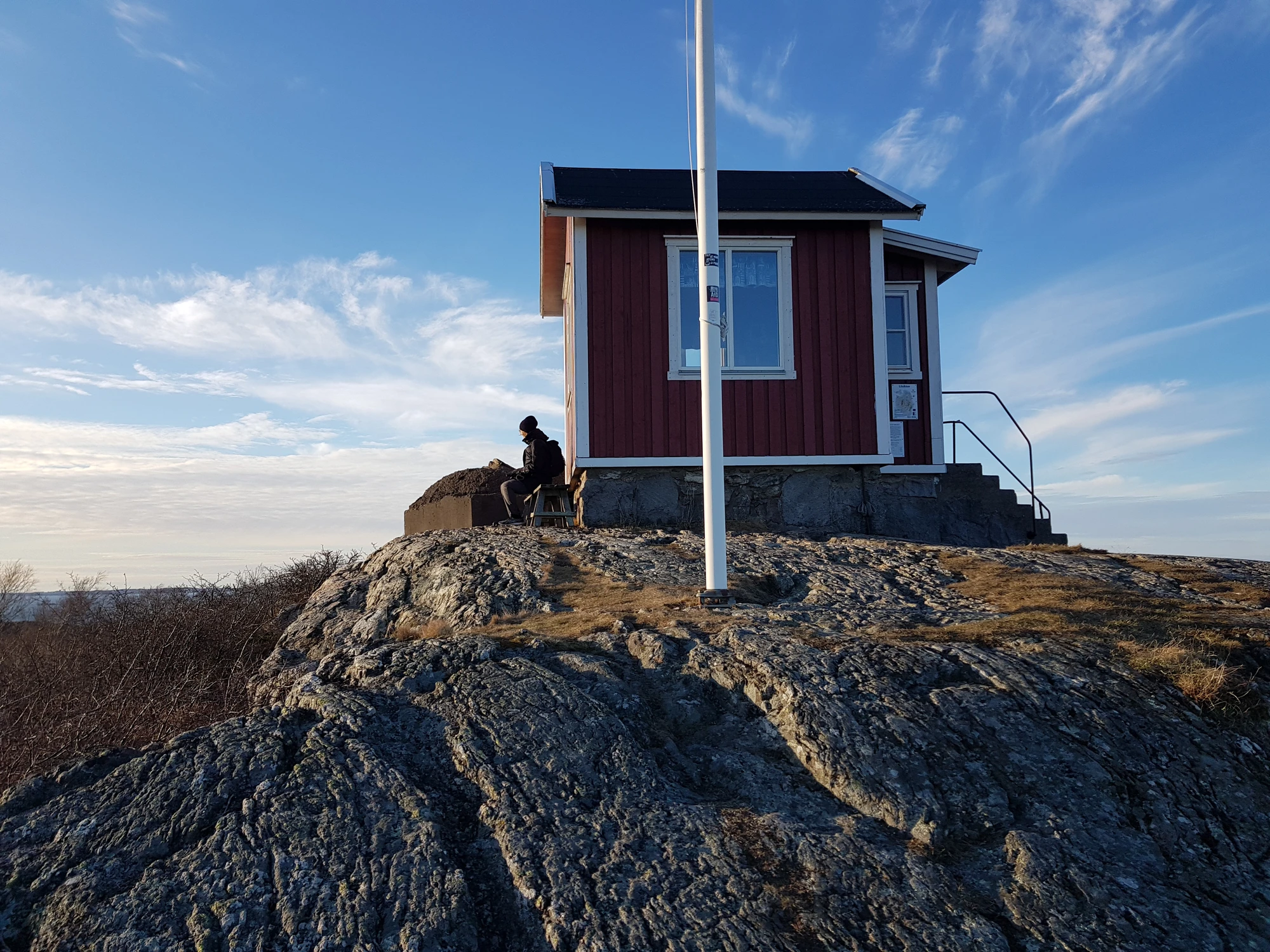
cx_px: 635
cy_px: 476
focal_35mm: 26
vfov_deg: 53.1
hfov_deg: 67.3
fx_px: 954
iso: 40
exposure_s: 1/1292
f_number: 1.7
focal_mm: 4.2
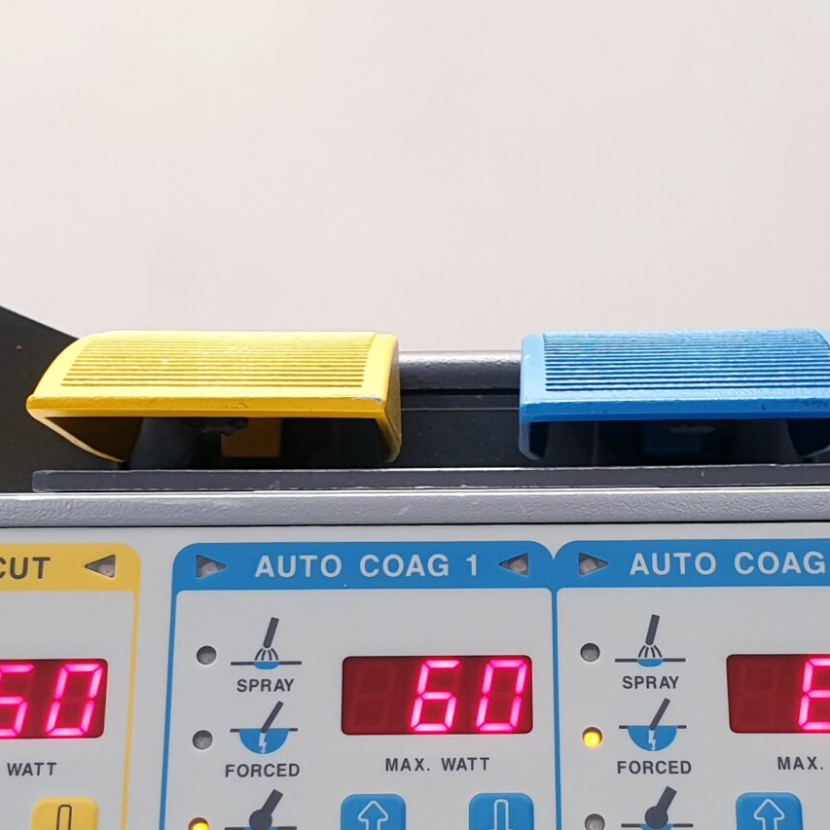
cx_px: 481
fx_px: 1872
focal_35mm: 69
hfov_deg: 25.0
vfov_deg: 24.8
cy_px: 574
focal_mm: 4.3
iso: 80
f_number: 2.4
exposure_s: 1/50
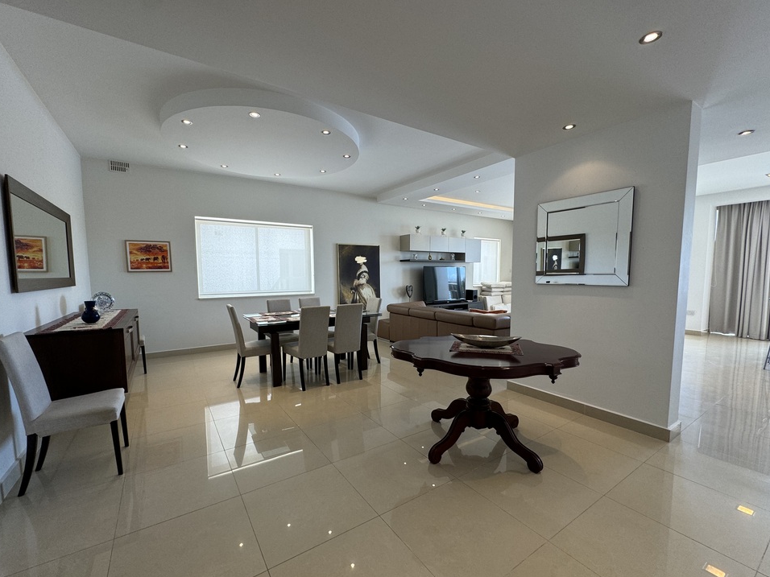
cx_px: 375
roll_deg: +0.1
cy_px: 303
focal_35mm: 15
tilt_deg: -4.8
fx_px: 334
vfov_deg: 81.7
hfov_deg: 98.2
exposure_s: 1/100
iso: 100
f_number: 2.2
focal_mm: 2.22
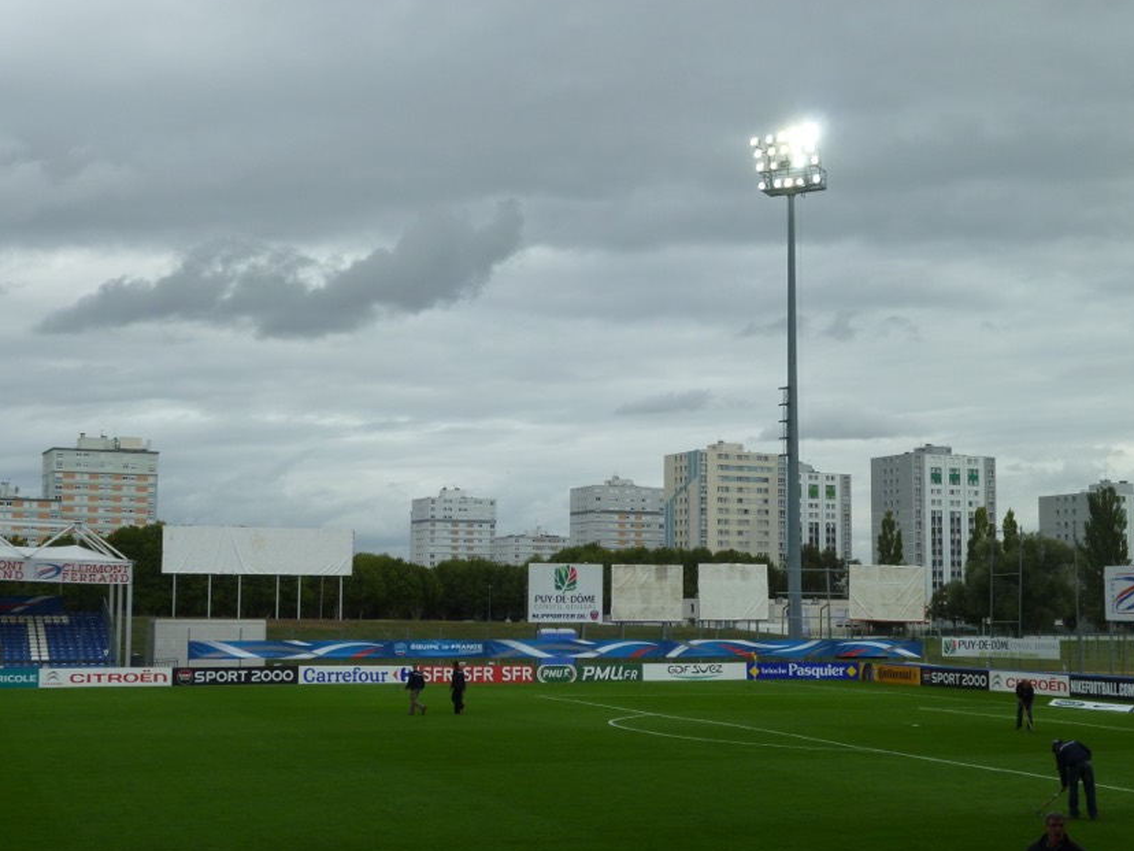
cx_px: 570
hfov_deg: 37.5
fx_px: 1671
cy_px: 444
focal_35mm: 51
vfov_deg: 28.6
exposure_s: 1/250
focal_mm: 8.6
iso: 80
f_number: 4.3
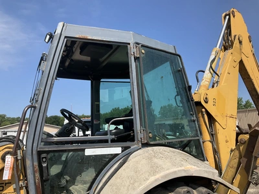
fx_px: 217
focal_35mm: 29
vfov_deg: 48.2
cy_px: 97
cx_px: 130
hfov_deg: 61.7
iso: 25
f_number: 1.8
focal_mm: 3
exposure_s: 1/2058
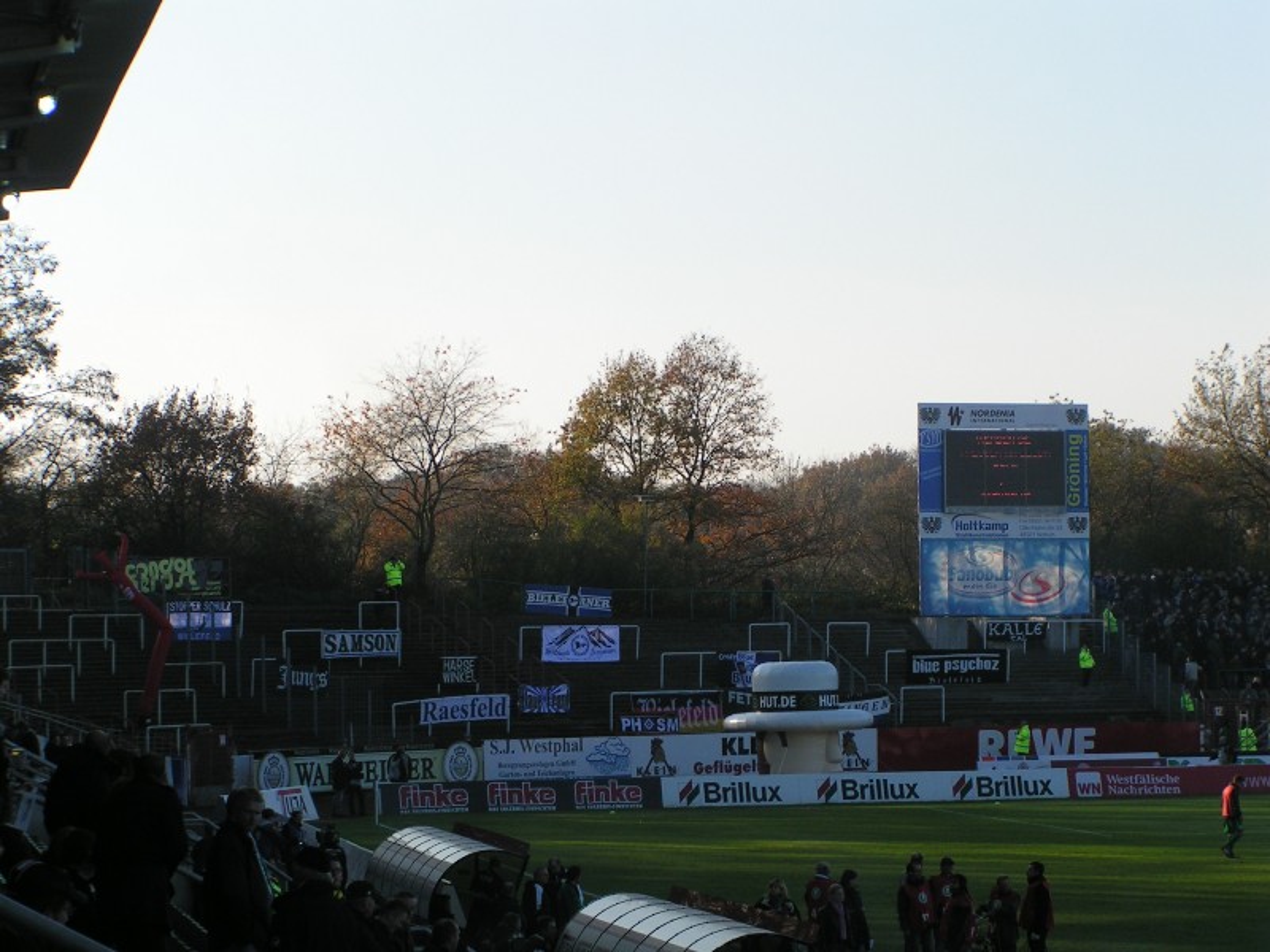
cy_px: 476
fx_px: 3816
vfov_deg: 14.2
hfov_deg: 18.9
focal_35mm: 104
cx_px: 635
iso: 50
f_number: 6.3
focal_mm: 15.9
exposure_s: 1/320
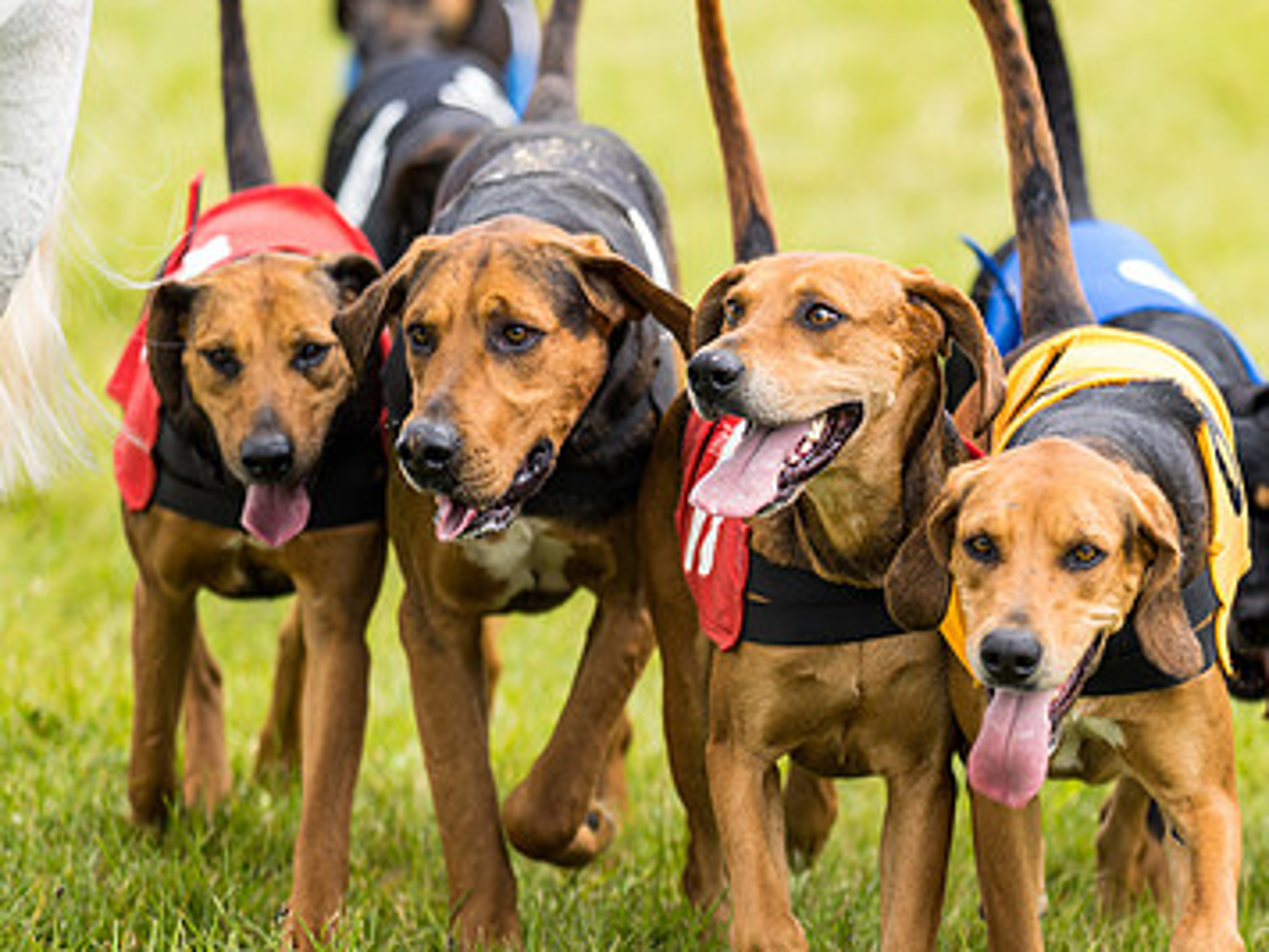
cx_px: 1123
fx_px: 11694
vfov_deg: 4.7
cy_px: 919
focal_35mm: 319
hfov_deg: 6.2
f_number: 1.8
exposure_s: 1/500
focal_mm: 135
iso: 50
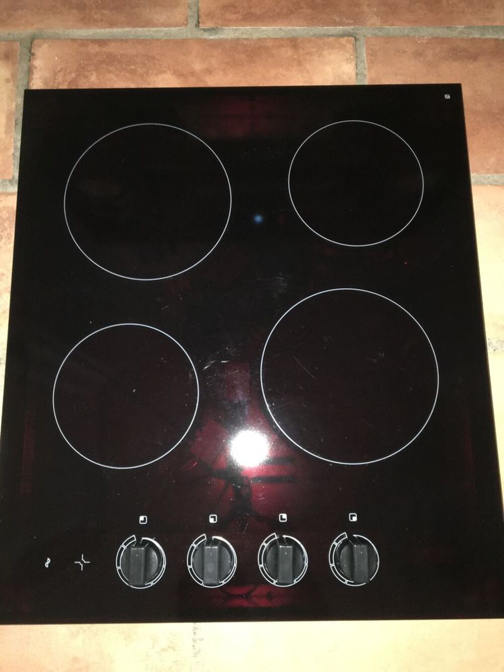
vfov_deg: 61.7
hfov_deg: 48.2
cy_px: 336
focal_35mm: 29
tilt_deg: -79.9
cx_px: 252
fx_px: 563
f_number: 2.2
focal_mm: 4.15
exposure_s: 1/17
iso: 320
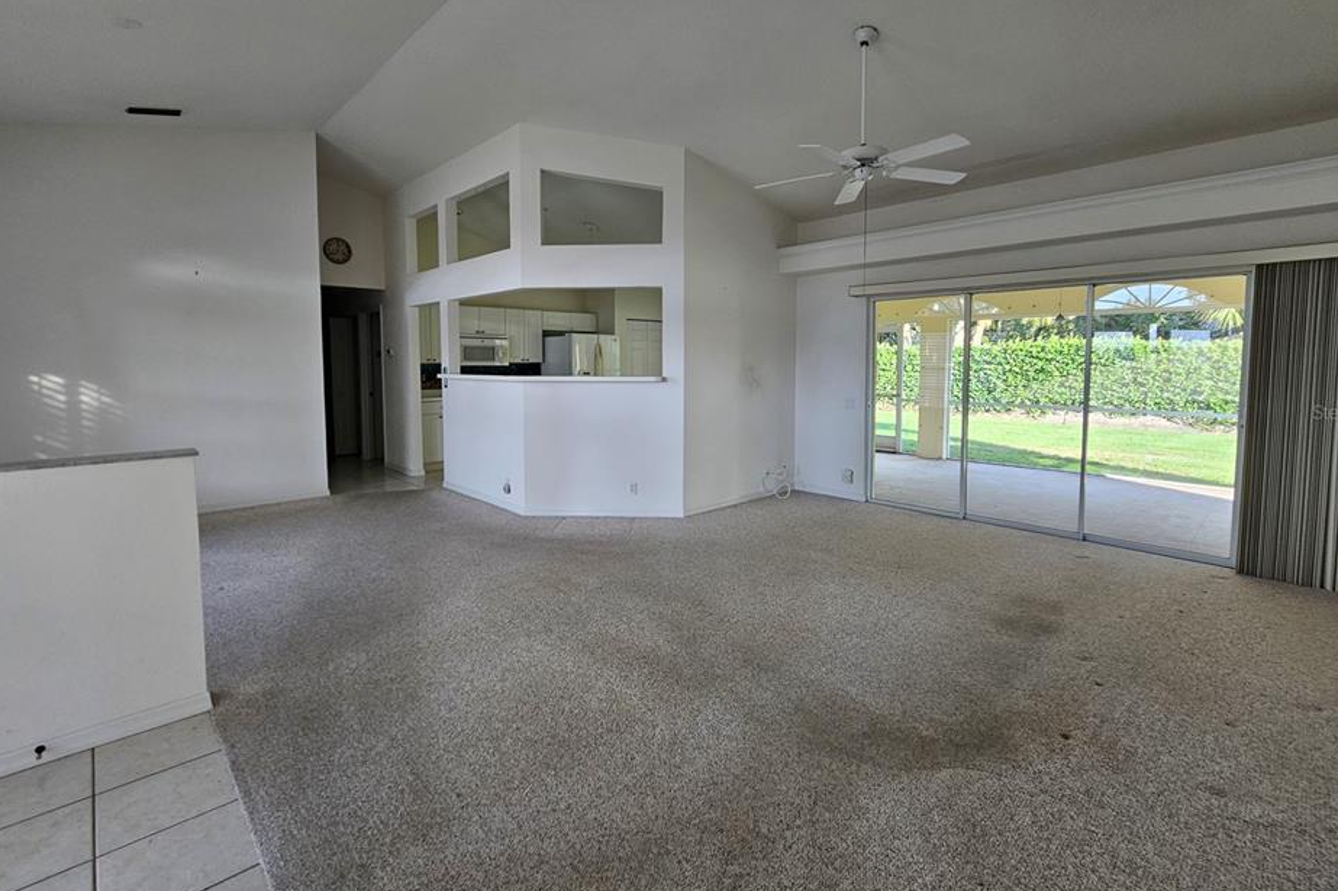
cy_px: 411
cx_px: 658
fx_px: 557
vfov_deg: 77.2
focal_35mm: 15
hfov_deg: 100.4
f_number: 2.2
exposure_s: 1/60
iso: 125
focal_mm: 2.2
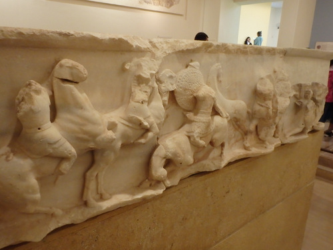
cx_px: 166
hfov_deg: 63.4
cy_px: 125
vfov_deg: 49.7
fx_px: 269
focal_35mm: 28
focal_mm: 5
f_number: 3.9
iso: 640
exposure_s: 1/30
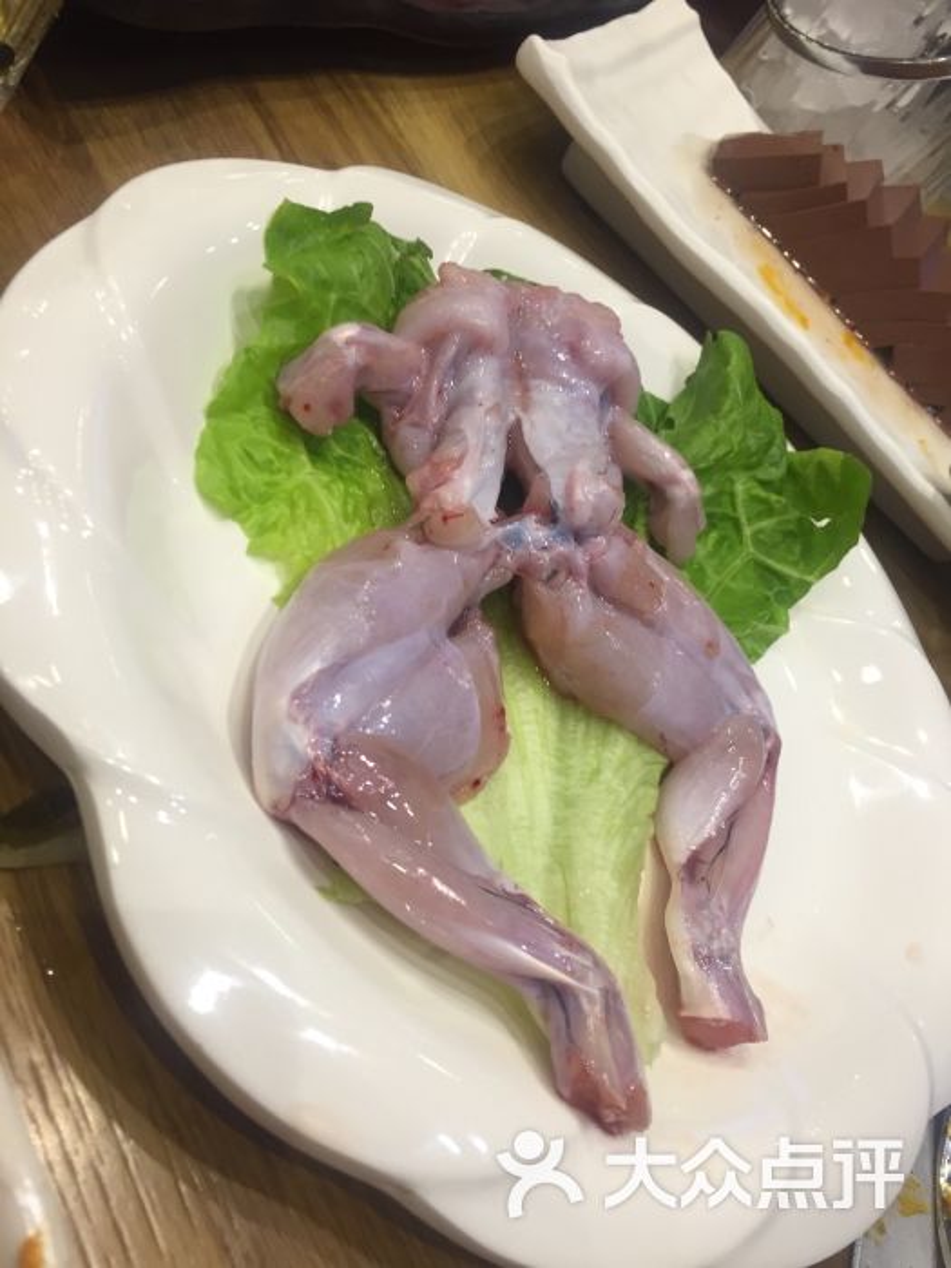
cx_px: 476
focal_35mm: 29
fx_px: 1062
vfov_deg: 61.7
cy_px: 634
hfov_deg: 48.2
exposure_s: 1/33
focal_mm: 4.15
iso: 80
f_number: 2.2
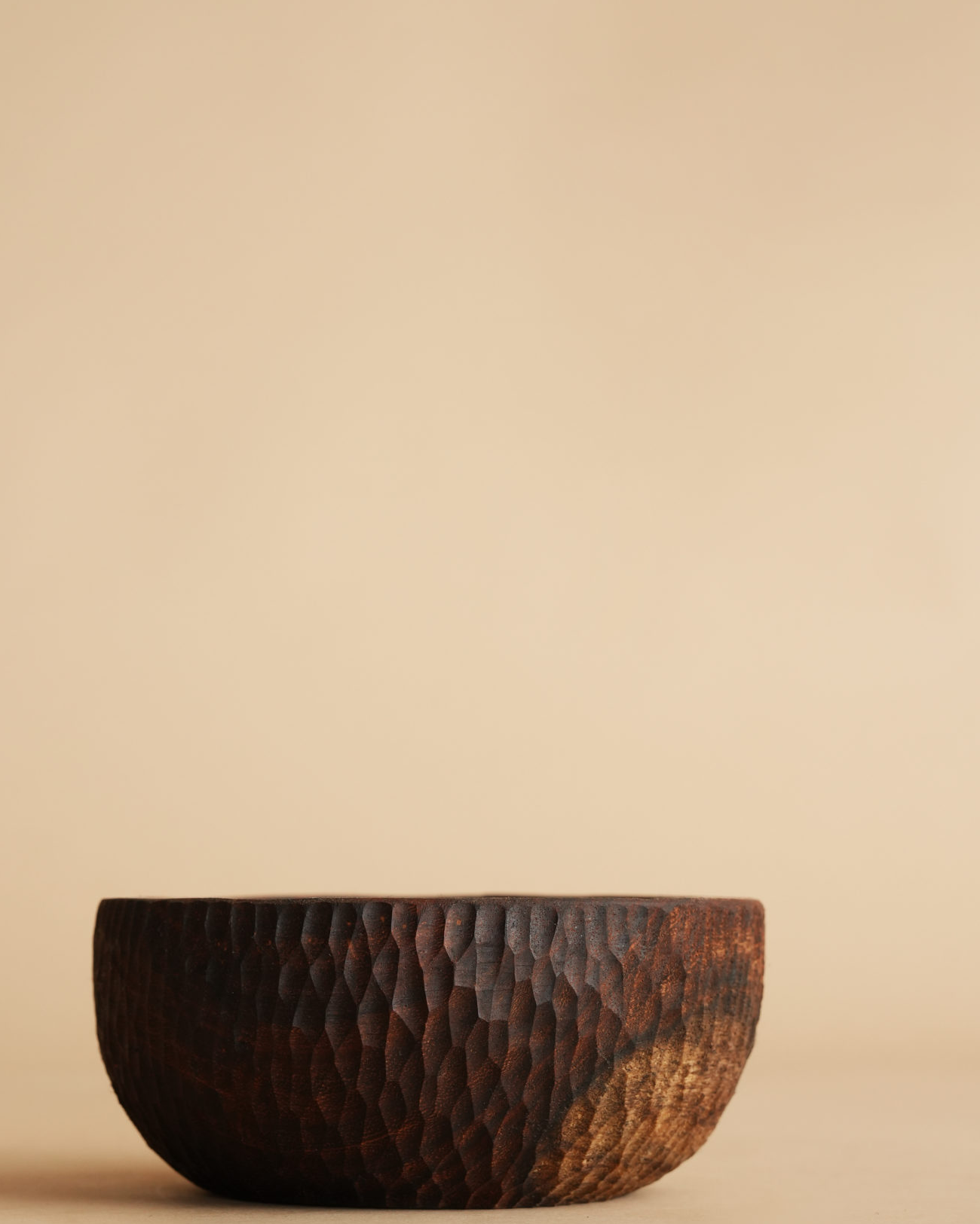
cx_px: 433
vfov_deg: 19.8
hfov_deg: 15.9
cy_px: 679
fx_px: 3517
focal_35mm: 97
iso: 1000
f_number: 8
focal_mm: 70
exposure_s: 1/100
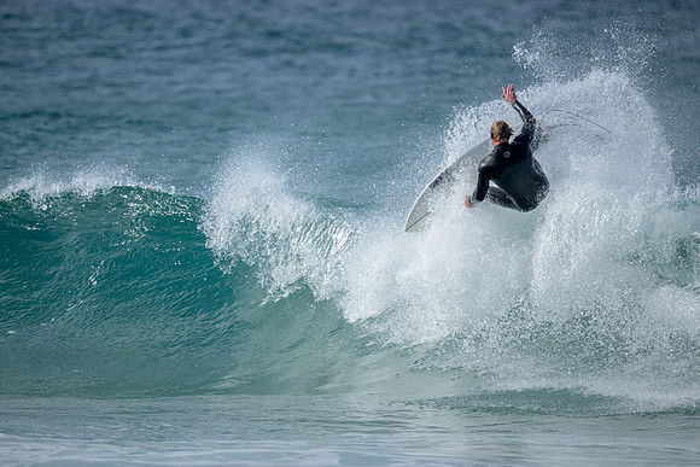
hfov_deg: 2.6
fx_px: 15558
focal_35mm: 800
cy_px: 234
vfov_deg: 1.7
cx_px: 350
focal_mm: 800
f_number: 6.3
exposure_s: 1/2500
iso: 320
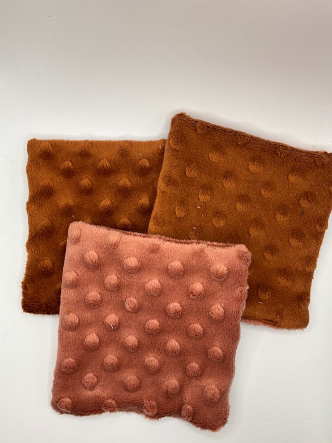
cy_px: 219
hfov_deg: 46.8
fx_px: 384
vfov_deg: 60.0
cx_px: 170
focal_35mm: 30
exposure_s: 1/122
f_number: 1.8
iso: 20
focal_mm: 3
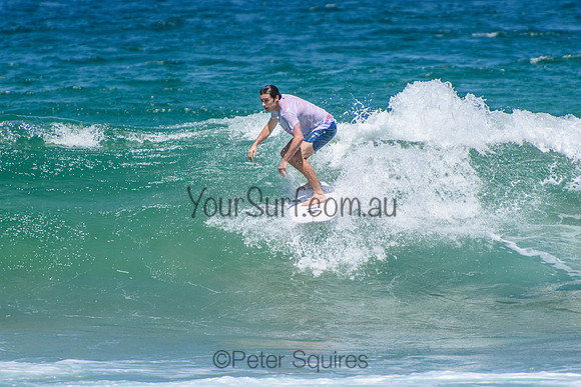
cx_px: 290
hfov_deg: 3.4
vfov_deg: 2.3
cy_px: 194
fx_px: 9685
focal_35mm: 600
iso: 320
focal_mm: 400
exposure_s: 1/2000
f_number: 5.6
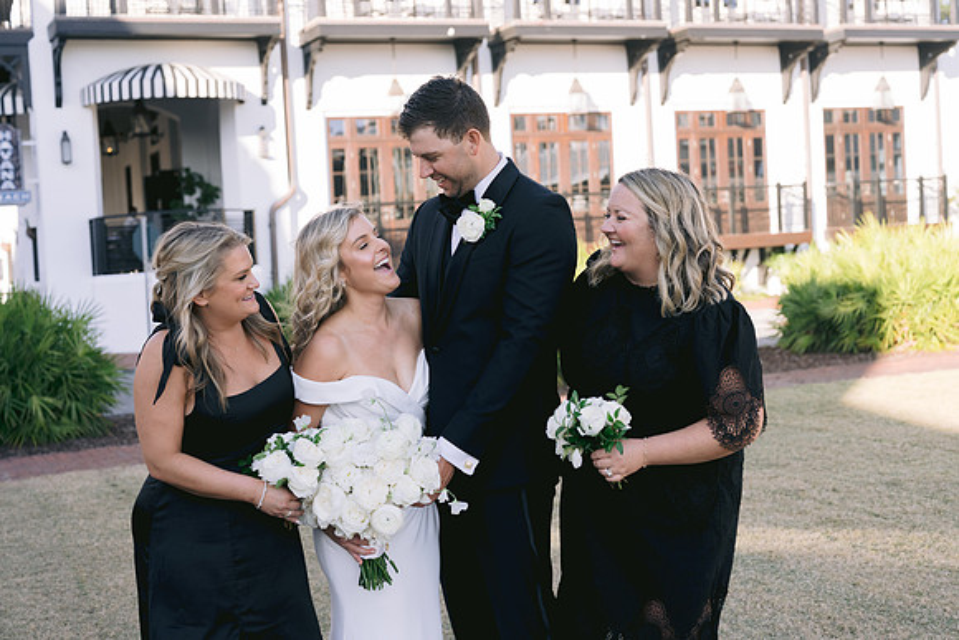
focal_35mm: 50
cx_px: 480
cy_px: 320
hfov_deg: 39.6
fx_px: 1332
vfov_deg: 27.0
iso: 200
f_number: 4
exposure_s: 1/500
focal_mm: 50
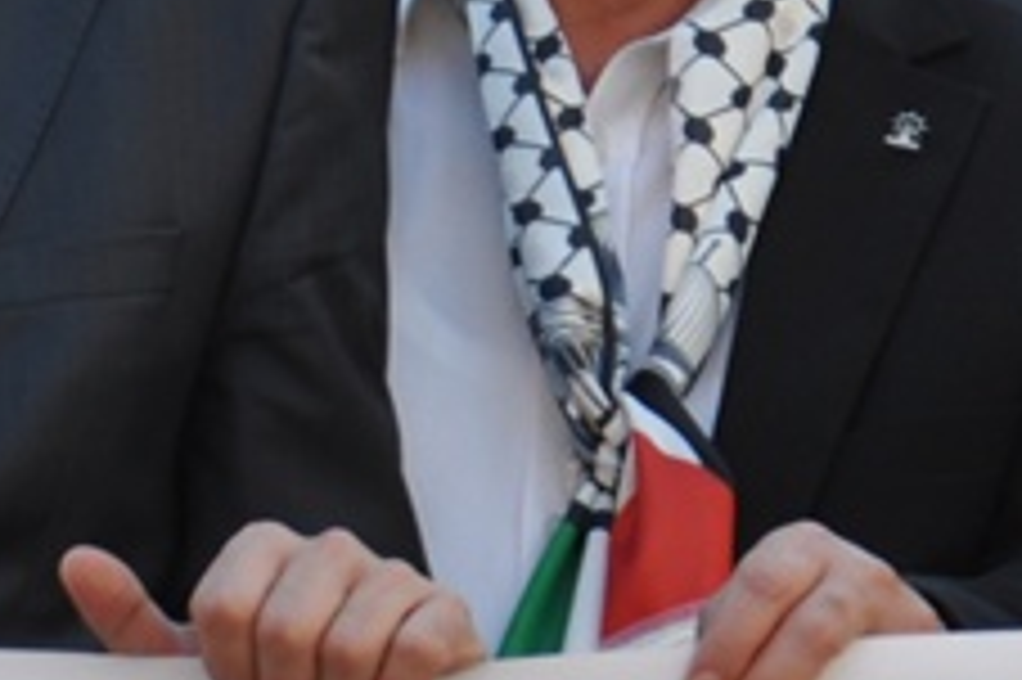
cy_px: -77
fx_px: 12822
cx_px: -1031
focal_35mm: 452
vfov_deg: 3.0
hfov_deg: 4.5
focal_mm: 50
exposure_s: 1/125
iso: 200
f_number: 5.6
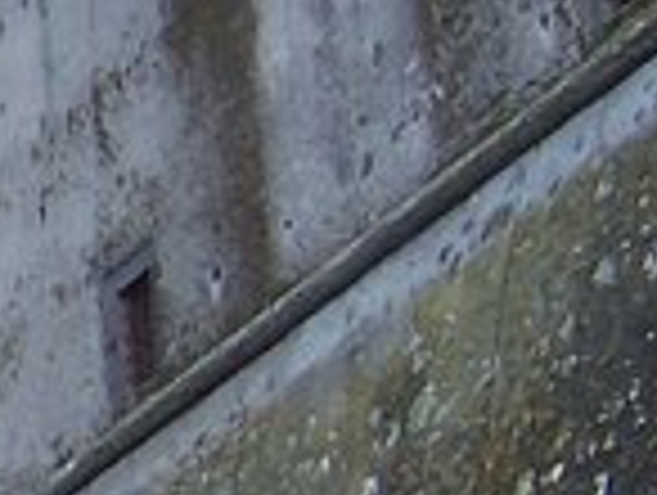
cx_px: -549
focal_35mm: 197
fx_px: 3745
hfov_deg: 9.5
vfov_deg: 7.6
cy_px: 338
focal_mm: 5.6
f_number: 3.4
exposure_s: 1/180
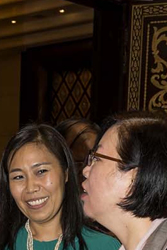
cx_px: -8
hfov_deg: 10.7
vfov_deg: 15.0
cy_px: 374
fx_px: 883
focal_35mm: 127
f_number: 9
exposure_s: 1/60
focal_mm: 35
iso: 800
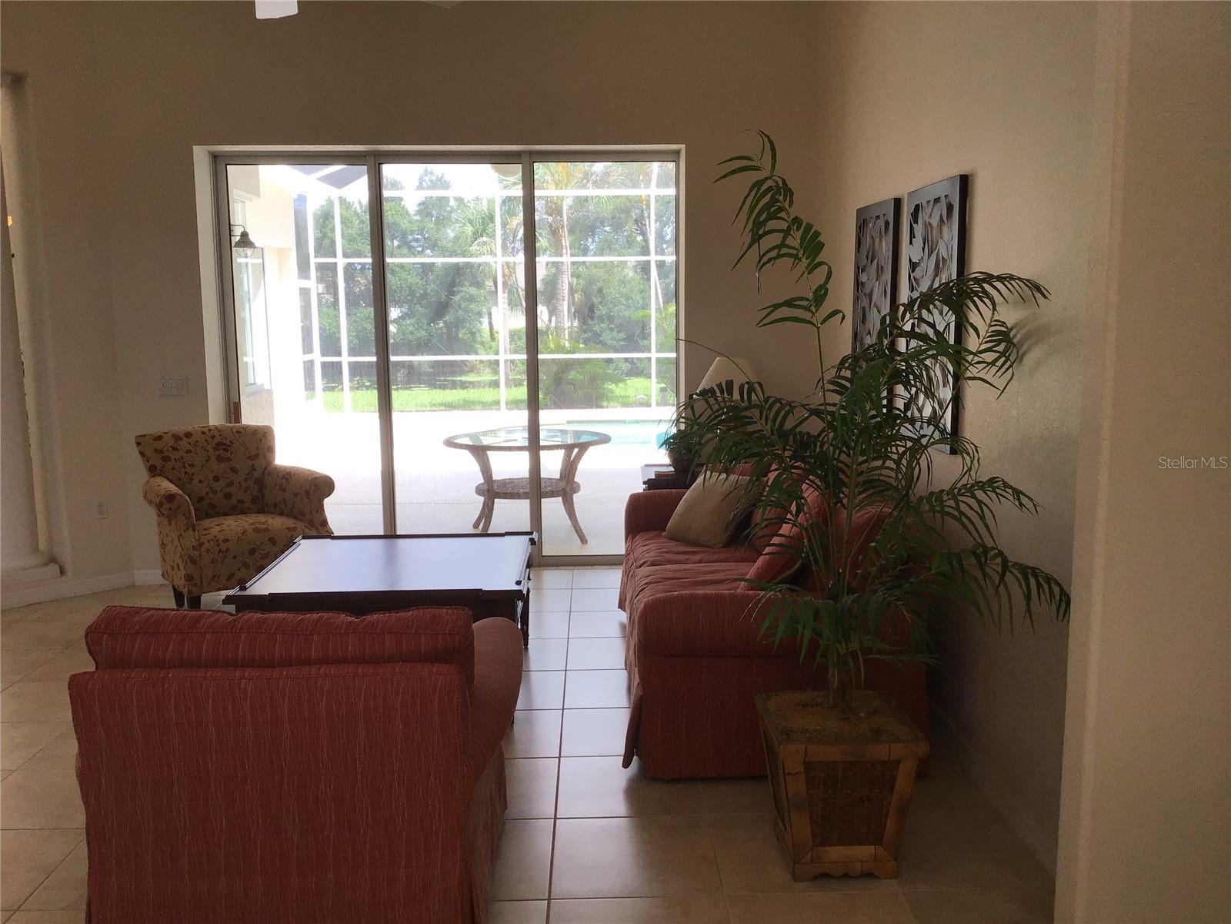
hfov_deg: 58.4
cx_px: 616
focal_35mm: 31
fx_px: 1102
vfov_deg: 45.4
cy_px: 462
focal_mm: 3.3
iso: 25
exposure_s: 1/162
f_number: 2.4
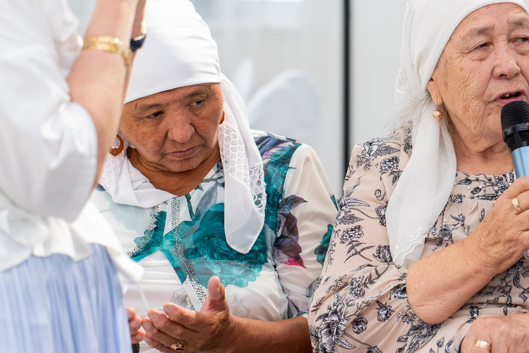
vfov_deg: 8.7
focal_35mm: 158
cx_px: 547
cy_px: 194
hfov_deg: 12.8
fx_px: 2322
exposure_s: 1/160
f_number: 3.2
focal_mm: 75
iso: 2000
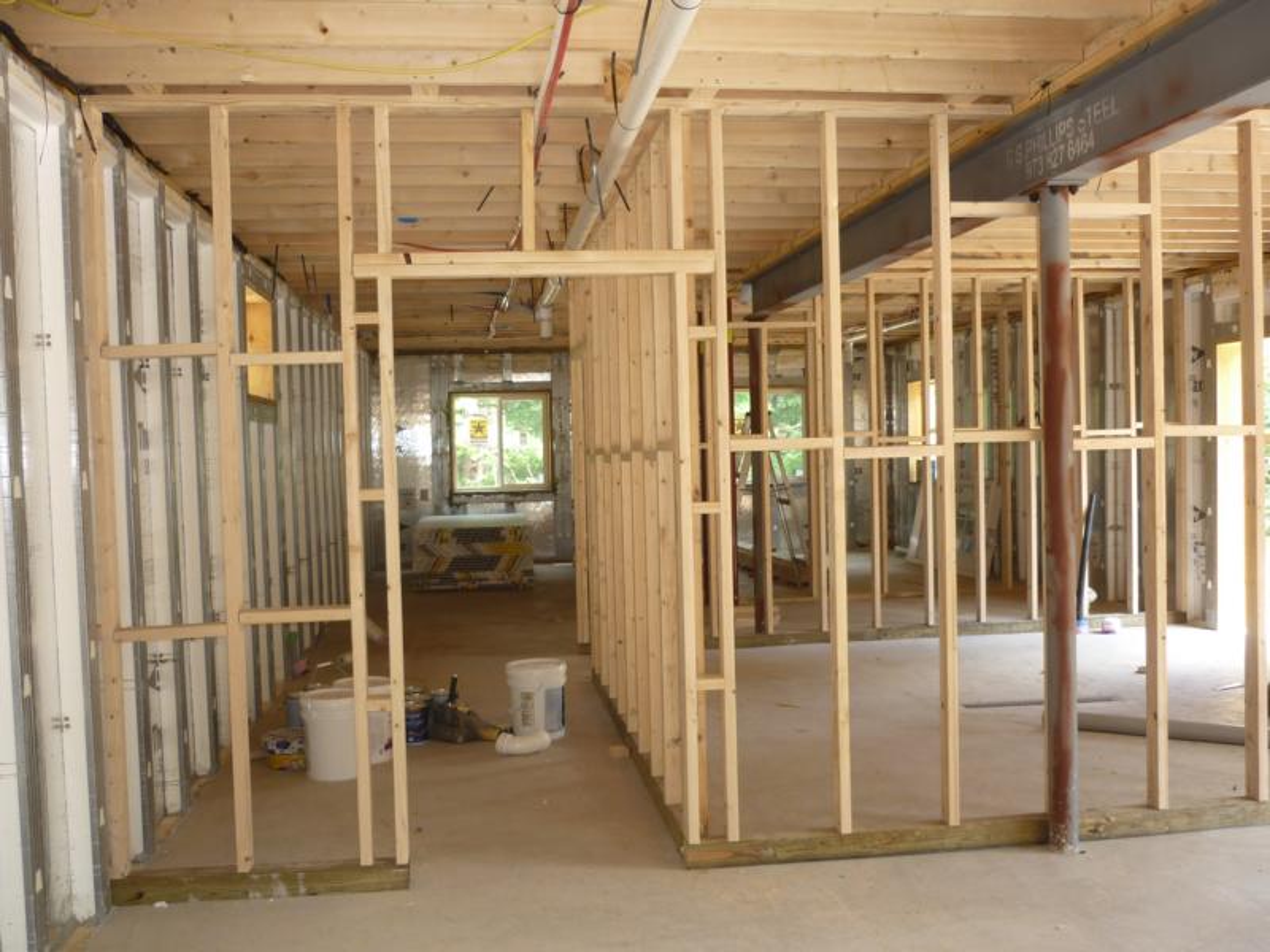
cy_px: 476
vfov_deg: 42.9
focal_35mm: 33
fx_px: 1211
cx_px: 635
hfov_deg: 55.4
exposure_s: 1/30
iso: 100
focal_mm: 5.5
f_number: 2.8
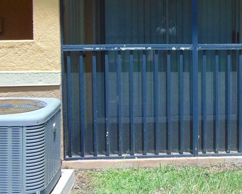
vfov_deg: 22.6
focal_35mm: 67
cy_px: 46
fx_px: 480
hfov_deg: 27.4
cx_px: 215
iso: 80
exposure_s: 1/640
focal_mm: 4.5
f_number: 3
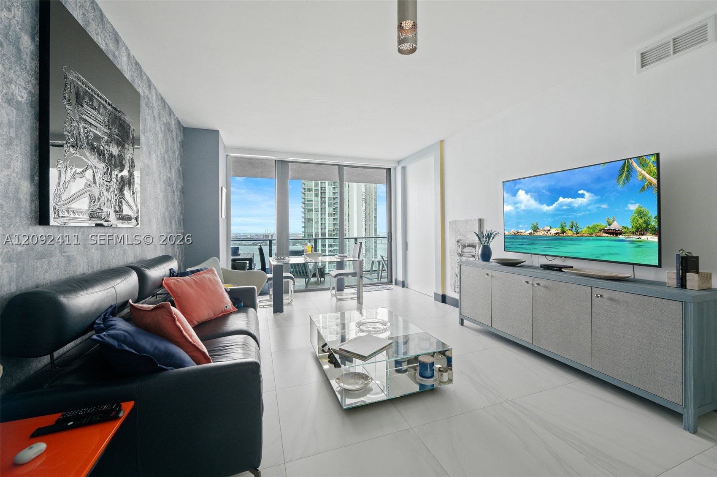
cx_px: 358
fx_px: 279
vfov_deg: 81.1
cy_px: 238
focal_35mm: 14
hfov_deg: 104.3
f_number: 8
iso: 200
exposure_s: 1/25
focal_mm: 14
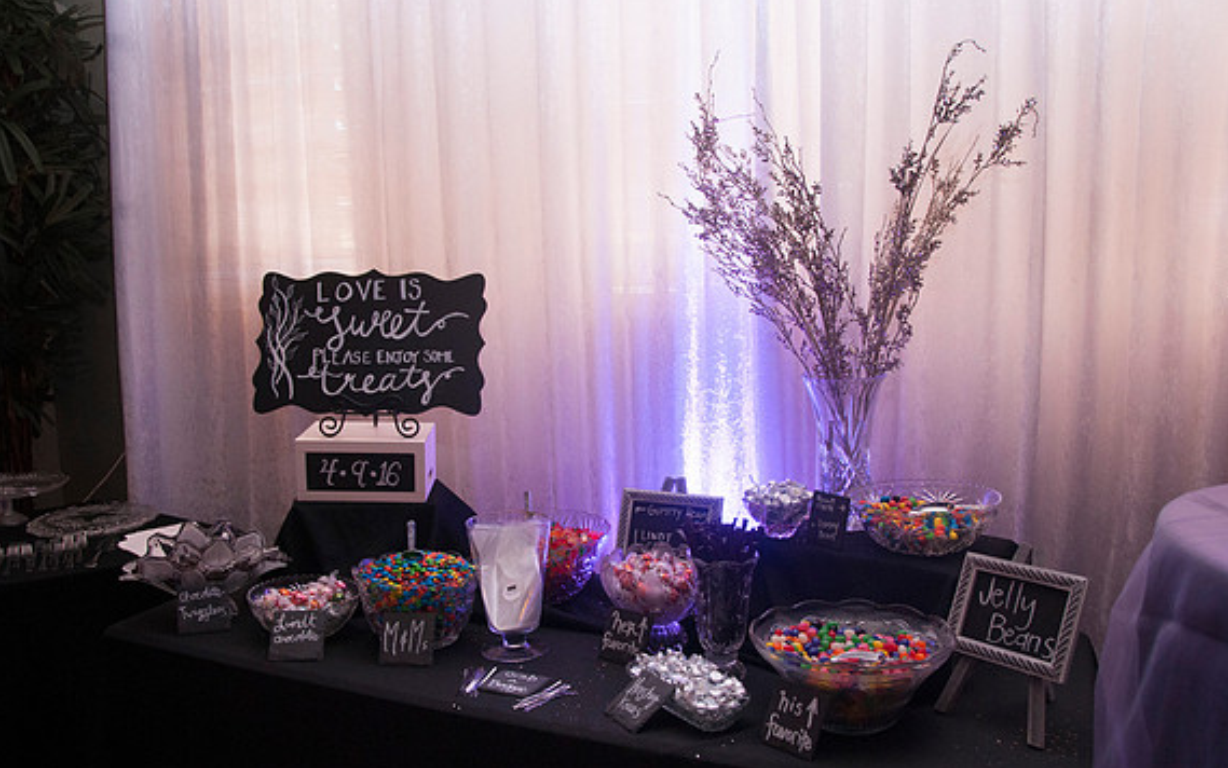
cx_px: 615
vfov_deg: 44.6
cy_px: 402
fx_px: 937
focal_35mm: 28
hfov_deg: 66.5
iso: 800
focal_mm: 18
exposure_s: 1/30
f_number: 4
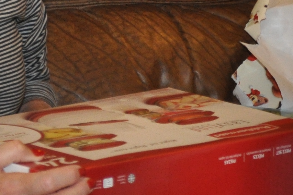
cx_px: 104
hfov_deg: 7.6
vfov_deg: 5.1
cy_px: 3
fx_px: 2195
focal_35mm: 270
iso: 800
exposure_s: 1/60
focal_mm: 38
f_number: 4.5
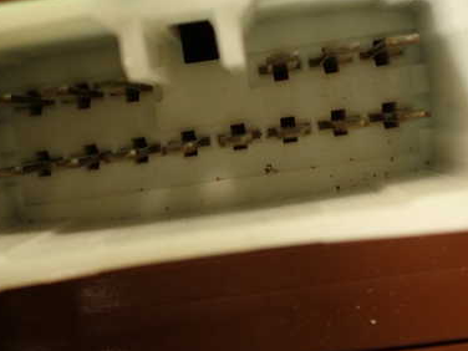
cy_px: 138
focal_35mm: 51
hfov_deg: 37.5
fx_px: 690
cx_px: 215
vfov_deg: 28.5
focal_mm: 5.79
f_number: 2.4
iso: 200
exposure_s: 1/50
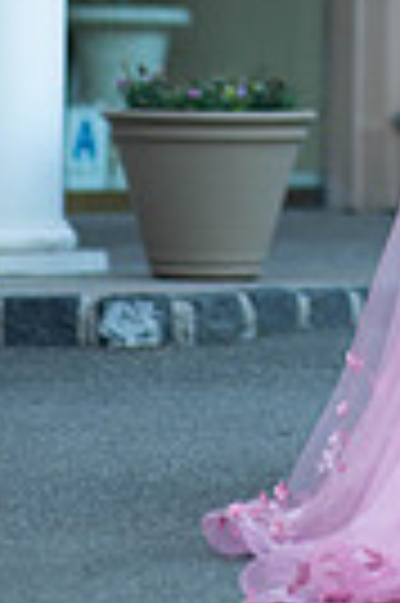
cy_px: -315
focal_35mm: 286
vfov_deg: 7.1
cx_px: 537
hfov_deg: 4.8
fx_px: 4779
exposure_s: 1/640
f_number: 2
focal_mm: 85
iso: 250
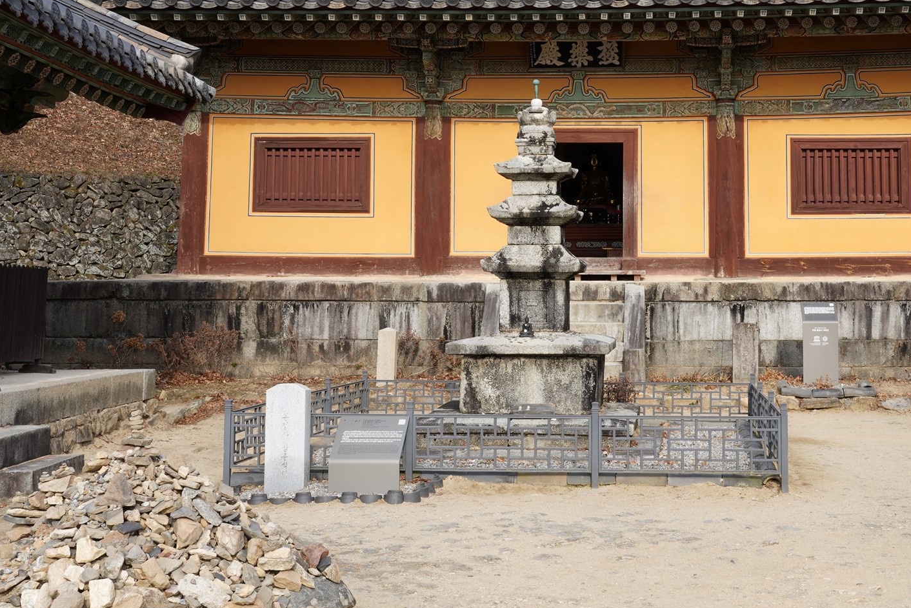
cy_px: 199
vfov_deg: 26.3
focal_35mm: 51
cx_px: 603
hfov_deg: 38.5
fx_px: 1291
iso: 400
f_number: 18
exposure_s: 1/100
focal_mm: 36
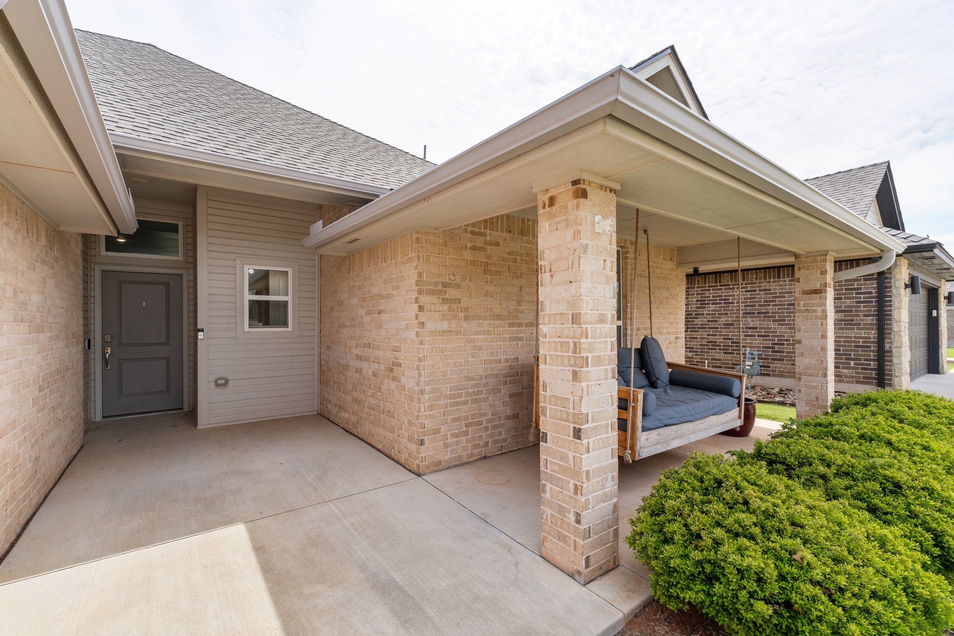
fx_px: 397
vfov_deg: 77.3
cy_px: 318
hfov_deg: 100.4
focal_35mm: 15
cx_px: 477
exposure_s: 1/2500
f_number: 7.1
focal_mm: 10
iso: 250
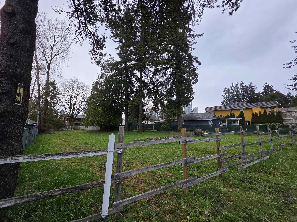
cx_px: 148
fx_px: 112
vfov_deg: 89.9
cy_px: 111
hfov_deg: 106.2
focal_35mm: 13
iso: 40
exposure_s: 1/141
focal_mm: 2.2
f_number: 1.9
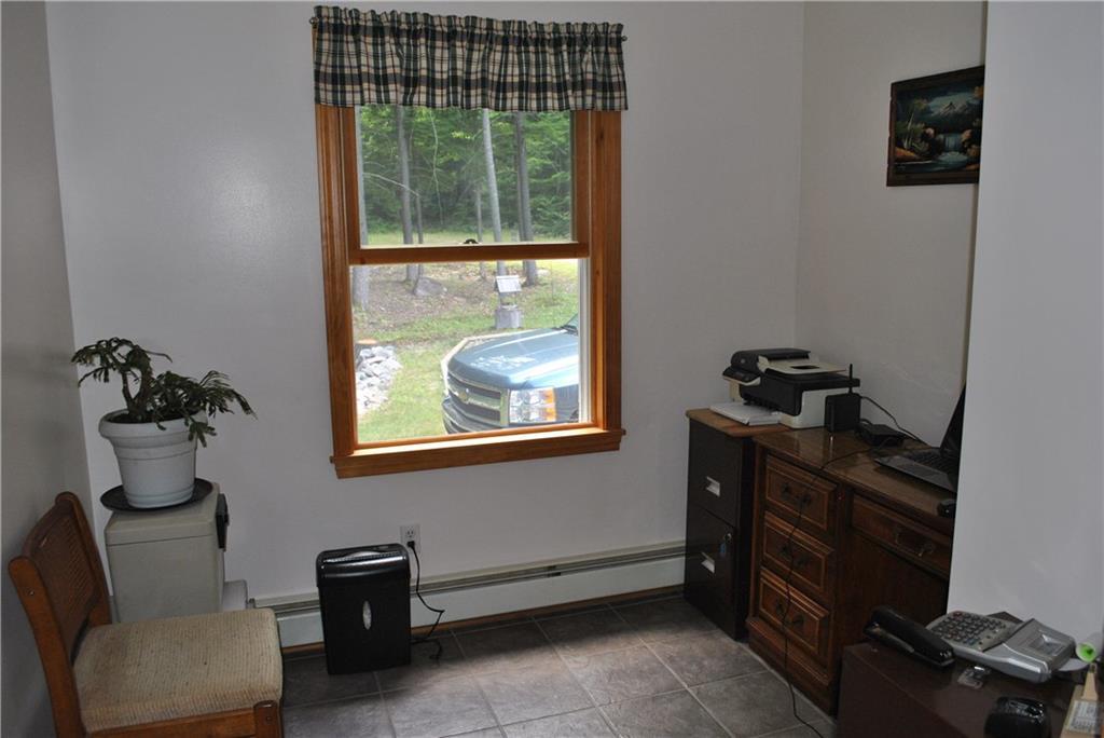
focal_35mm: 27
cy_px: 369
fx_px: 828
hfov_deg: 67.4
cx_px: 552
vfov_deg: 48.0
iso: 400
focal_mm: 18
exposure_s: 1/80
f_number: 5.6
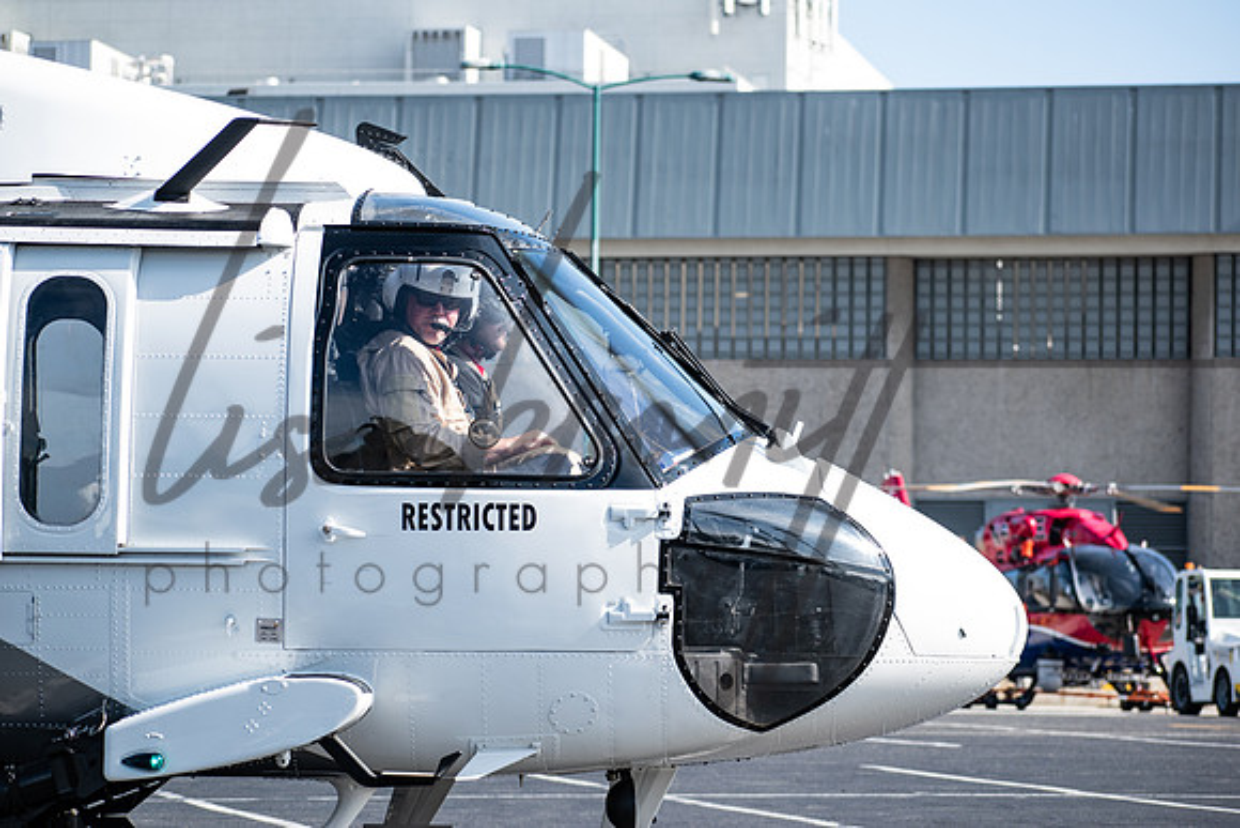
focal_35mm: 142
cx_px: 620
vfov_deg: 9.6
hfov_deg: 14.4
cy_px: 414
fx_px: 4909
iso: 100
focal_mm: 95
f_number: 4.8
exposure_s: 1/320
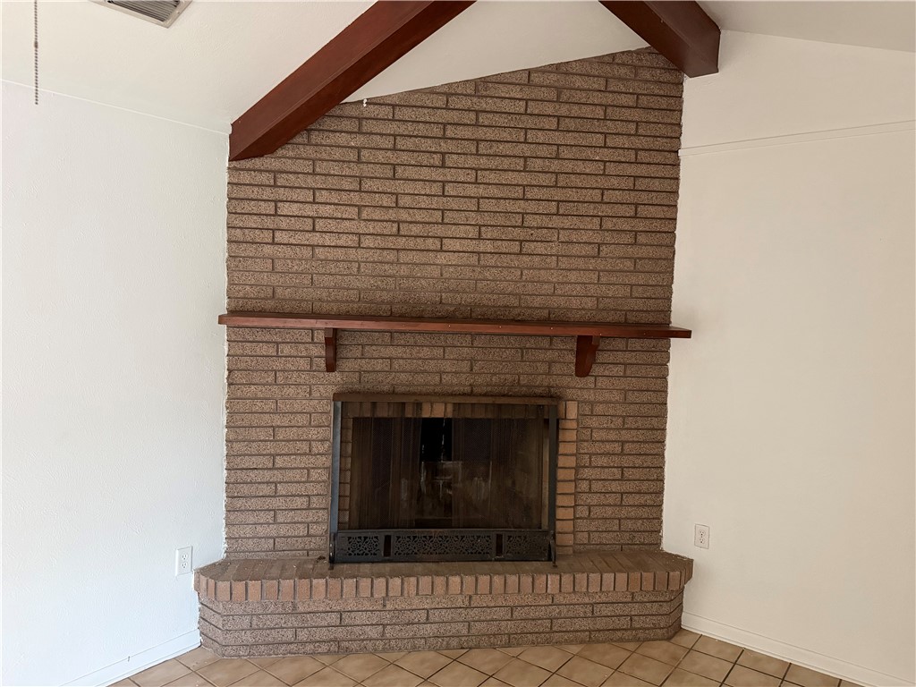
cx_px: 458
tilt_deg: -3.1
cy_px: 344
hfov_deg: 71.6
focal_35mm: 24
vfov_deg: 56.8
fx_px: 635
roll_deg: -2.0
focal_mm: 6.76
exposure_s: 1/40
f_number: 1.78
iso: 640
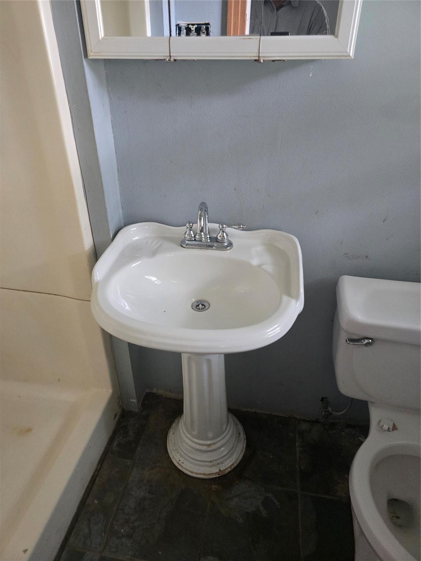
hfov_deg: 58.9
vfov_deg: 73.9
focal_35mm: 23
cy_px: 280
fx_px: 373
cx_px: 210
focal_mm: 6.3
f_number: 1.7
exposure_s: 1/60
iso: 640
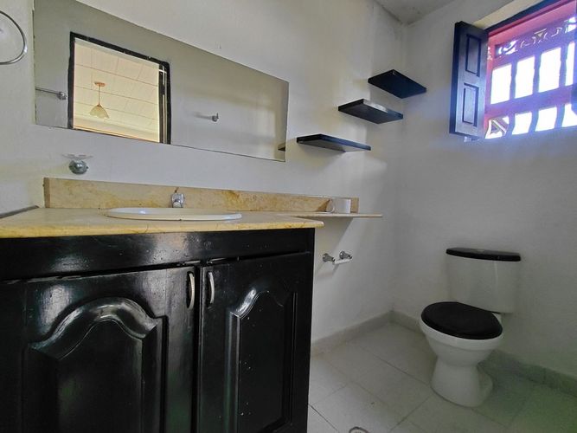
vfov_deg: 78.1
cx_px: 288
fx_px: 267
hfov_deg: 94.5
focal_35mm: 16
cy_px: 216
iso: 250
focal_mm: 1.64
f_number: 2.2
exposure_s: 1/50
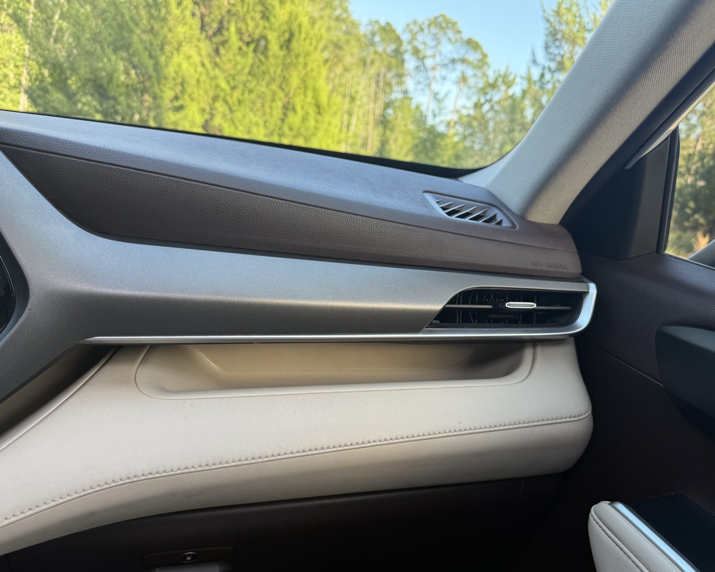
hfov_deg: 66.0
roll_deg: -5.1
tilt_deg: -9.8
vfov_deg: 54.9
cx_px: 368
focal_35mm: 26
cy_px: 292
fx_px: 550
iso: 64
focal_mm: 6.76
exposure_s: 1/137
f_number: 1.78
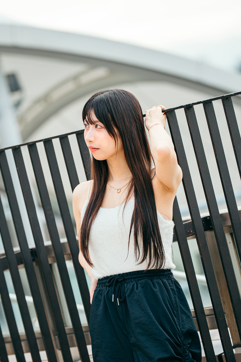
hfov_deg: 6.4
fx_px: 2169
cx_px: 120
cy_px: 181
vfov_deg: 9.5
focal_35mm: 216
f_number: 2.8
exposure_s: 1/400
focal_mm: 144
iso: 125
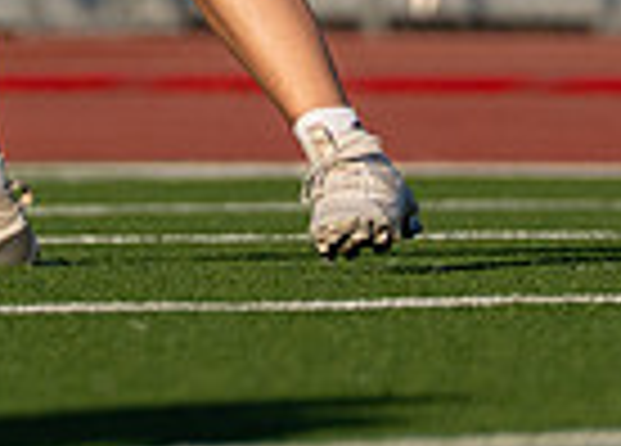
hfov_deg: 1.0
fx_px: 34972
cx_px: 121
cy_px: -817
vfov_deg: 0.7
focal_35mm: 1980
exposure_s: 1/4000
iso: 200
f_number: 2.8
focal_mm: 200
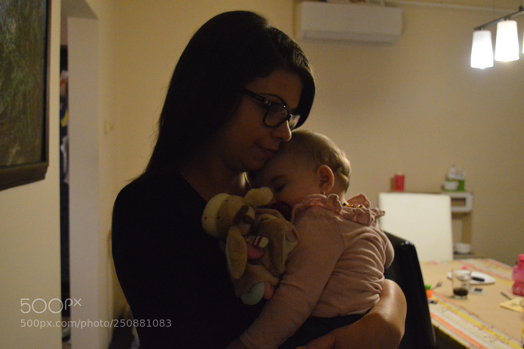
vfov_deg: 36.8
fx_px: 524
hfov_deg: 53.2
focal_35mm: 36
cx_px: 262
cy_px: 174
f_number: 4.5
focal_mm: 24
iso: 6400
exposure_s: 1/160
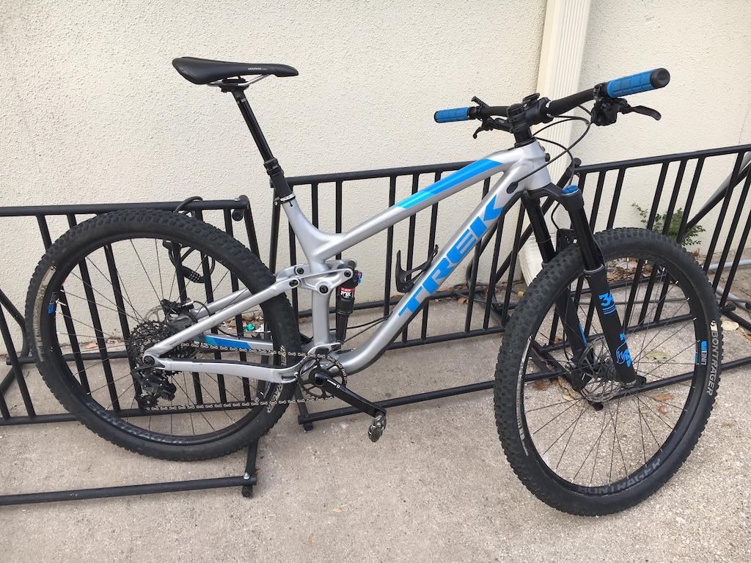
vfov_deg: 48.2
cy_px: 282
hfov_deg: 61.7
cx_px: 376
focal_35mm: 29
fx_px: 629
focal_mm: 4.15
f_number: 2.2
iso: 32
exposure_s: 1/60
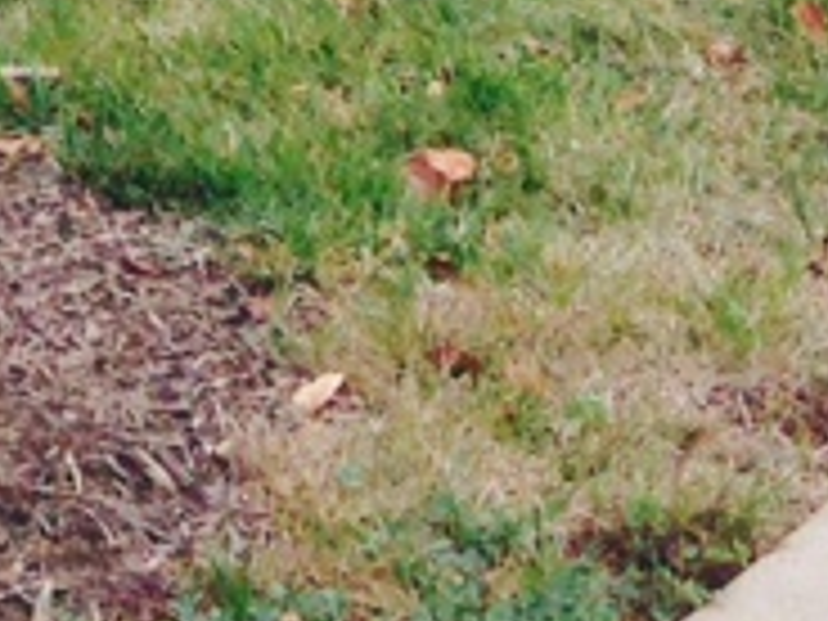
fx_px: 5502
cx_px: -814
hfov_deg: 8.2
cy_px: -1071
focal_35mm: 230
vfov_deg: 6.1
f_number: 2.4
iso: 50
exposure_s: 1/507
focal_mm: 4.12
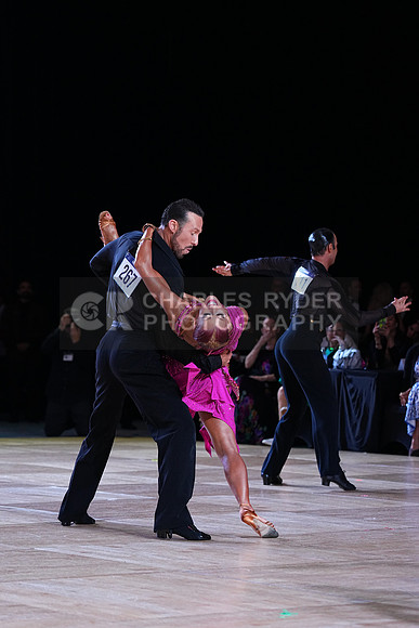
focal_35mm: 121
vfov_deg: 16.9
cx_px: 210
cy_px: 314
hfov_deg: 11.3
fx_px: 2111
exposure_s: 1/500
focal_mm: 121
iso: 1600
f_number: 4
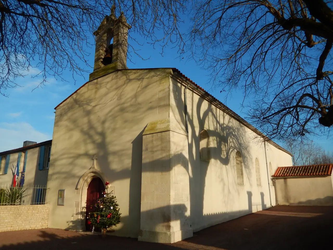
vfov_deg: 54.9
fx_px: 240
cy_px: 125
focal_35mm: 25
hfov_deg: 69.4
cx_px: 166
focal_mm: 4.5
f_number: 3.4
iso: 125
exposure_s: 1/1250
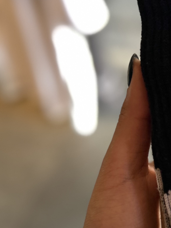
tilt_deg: -53.6
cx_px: 223
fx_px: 448
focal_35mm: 68
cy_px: 153
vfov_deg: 28.4
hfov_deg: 19.8
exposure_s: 1/60
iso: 200
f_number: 1.5
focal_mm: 5.7
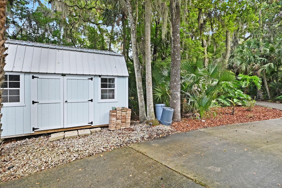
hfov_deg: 93.3
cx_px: 139
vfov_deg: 70.4
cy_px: 90
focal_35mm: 17
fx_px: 133
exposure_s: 1/250
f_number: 8
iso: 1000
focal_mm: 10
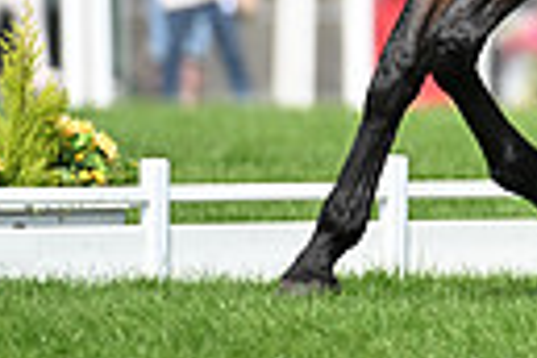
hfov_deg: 1.3
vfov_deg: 0.9
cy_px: -398
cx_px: 878
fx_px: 24074
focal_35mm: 1614
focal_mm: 360
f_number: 4.5
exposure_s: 1/1250
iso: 280
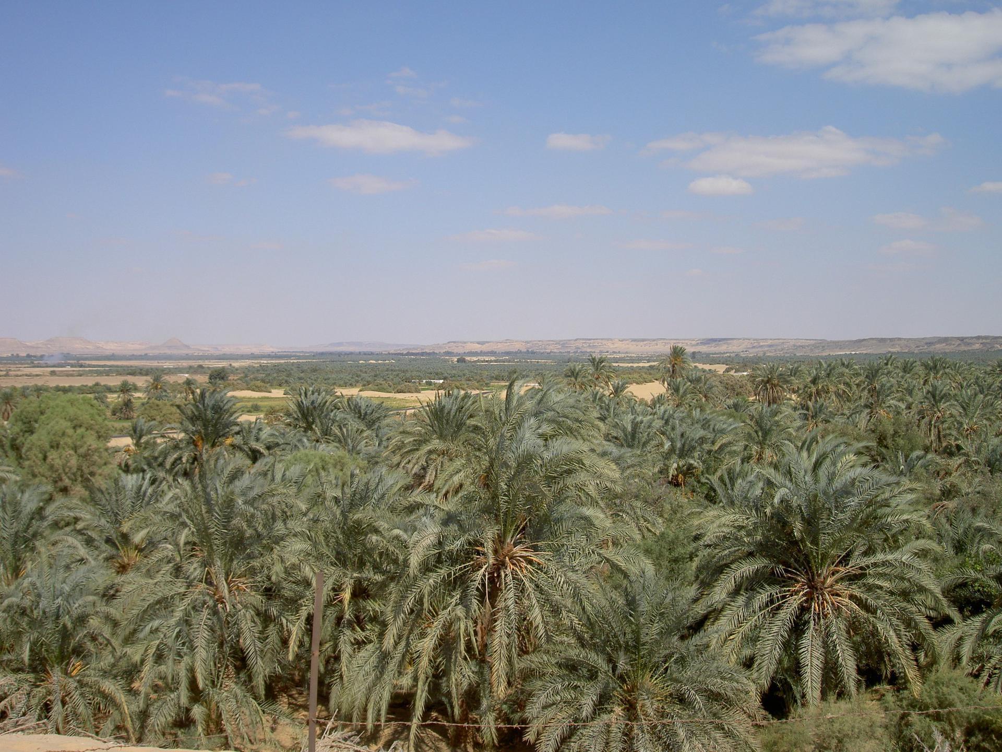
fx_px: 1129
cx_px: 501
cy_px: 376
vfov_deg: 36.8
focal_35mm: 39
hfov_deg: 47.9
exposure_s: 1/640
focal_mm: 8
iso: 50
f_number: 4.7
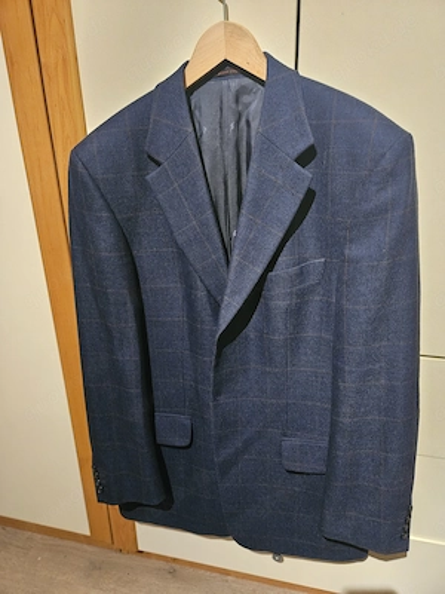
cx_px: 222
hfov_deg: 58.9
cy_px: 297
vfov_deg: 73.9
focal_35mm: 23
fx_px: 394
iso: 1600
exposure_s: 1/25
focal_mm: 5.4
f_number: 1.8
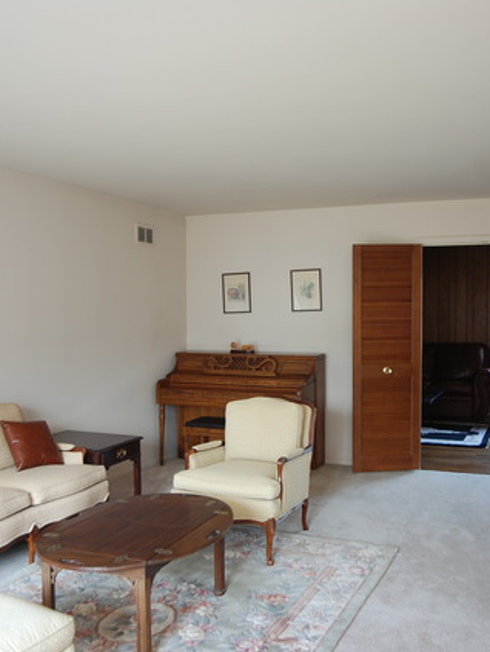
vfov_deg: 55.7
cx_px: 279
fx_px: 617
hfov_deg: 43.2
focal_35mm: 33
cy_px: 327
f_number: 3.5
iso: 280
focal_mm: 15
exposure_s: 1/30
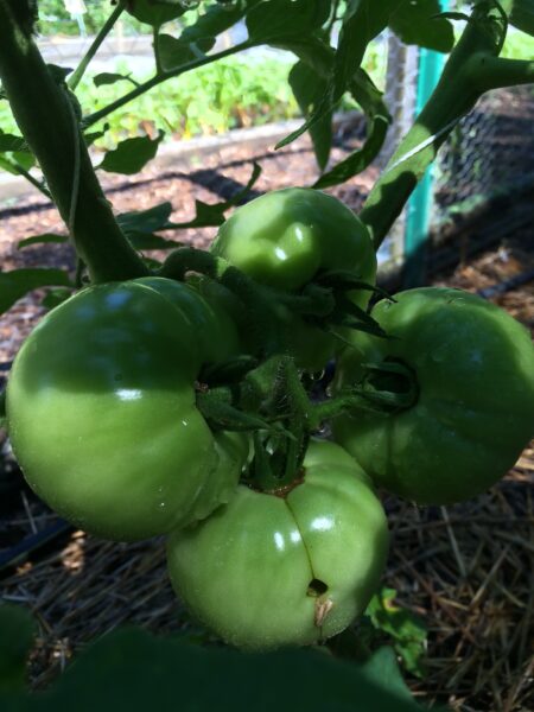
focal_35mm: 29
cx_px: 267
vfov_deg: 61.7
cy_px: 356
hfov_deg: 48.2
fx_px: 596
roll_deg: +6.9
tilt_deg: -25.5
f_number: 2.2
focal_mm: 4.15
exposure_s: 1/228
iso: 32
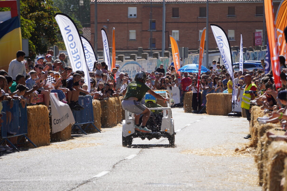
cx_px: 145
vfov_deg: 5.0
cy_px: 99
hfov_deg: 7.5
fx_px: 2184
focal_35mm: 274
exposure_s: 1/500
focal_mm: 174
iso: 100
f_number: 6.3
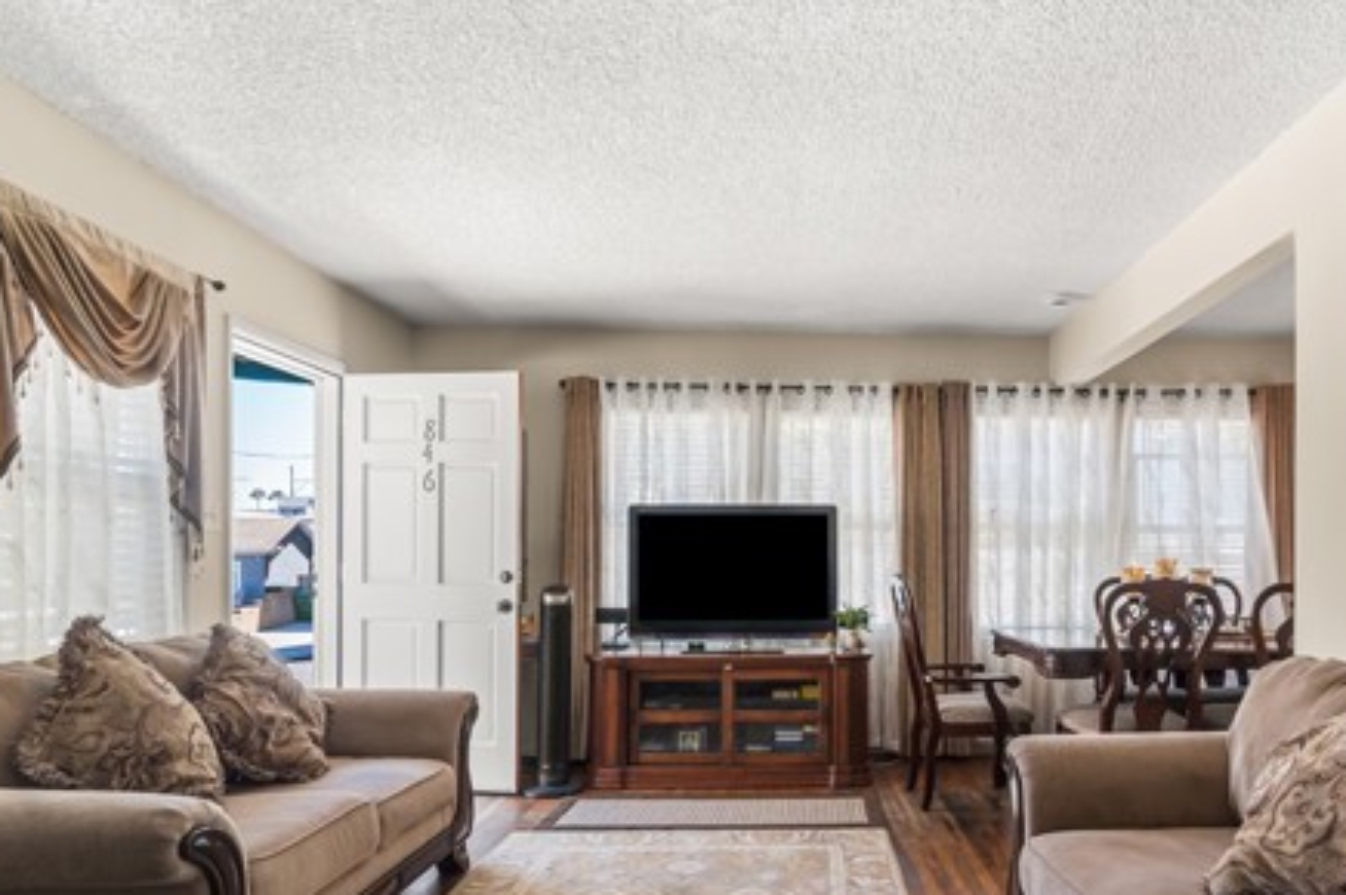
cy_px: 574
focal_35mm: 22
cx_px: 849
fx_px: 822
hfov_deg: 77.1
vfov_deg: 56.3
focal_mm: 10
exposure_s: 1/13
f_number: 7.1
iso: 320
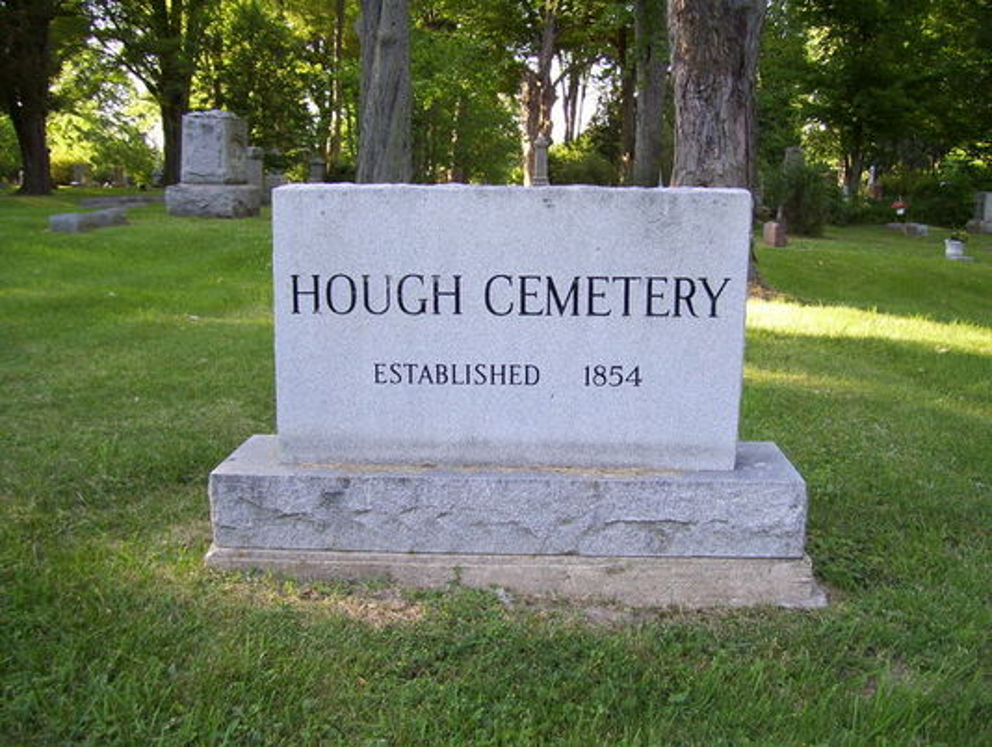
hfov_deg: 51.3
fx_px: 1033
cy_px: 374
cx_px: 496
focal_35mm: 36
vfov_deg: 39.7
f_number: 2.7
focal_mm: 6
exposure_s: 1/100
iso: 80
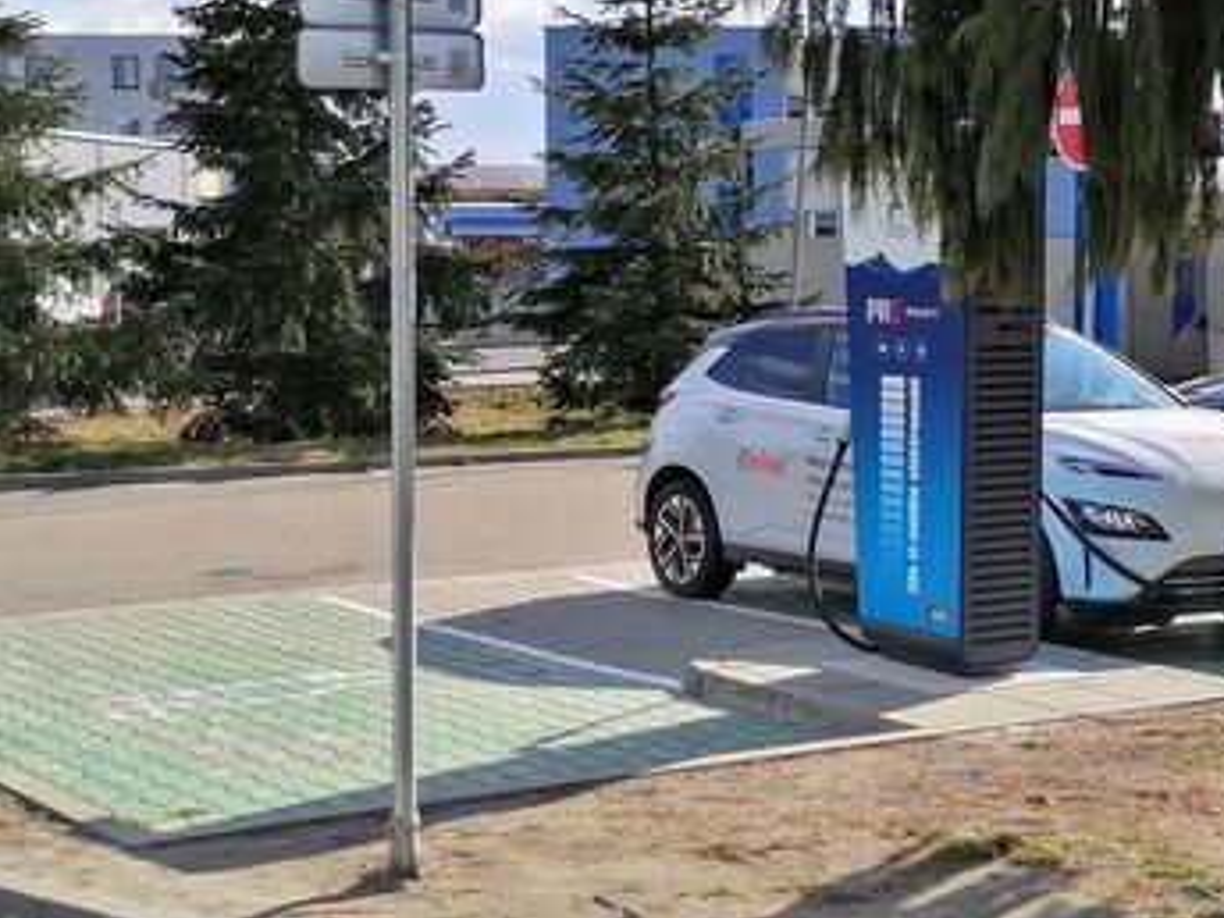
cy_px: 306
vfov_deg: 20.6
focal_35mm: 71
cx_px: 808
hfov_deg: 27.2
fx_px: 2511
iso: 50
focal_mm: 5.3
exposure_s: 1/1477
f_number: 1.8
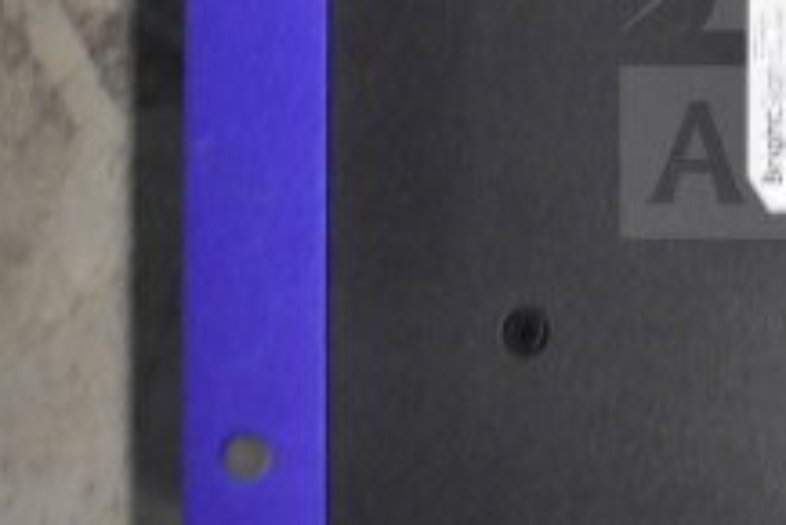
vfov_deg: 12.8
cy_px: -49
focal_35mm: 105
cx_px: 1025
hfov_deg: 18.1
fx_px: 2303
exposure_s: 1/40
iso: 2800
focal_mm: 25
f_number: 4
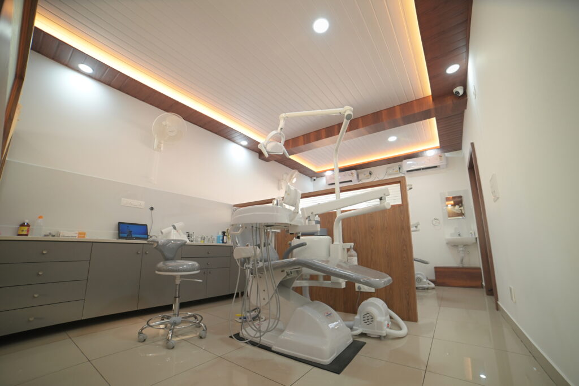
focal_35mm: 14
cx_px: 290
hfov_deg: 104.2
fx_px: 225
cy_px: 193
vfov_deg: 81.2
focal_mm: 14
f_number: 4
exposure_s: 1/160
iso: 1000
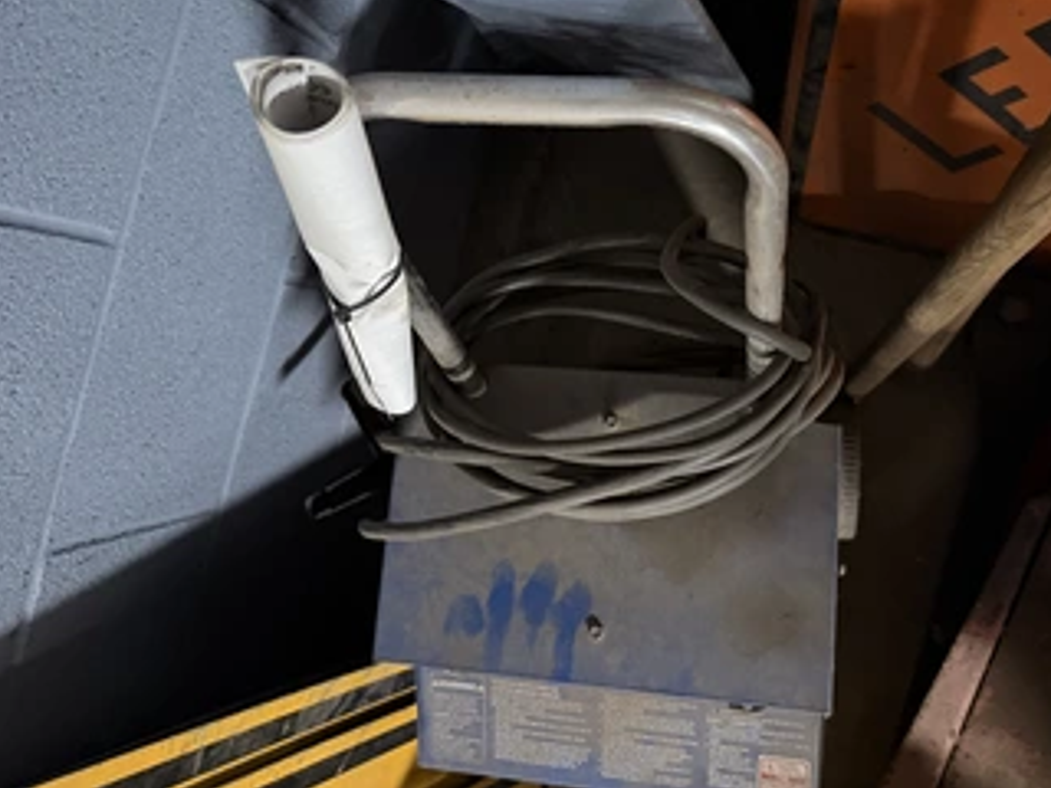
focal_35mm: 30
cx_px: 640
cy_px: 299
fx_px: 911
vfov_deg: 46.4
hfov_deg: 59.4
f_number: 1.78
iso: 1600
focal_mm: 6.76
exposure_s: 1/20
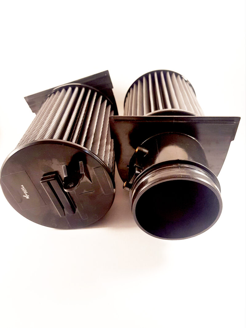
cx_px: 123
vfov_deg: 67.3
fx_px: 246
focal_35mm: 26
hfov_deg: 53.1
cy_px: 164
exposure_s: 1/100
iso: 64
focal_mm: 4.2
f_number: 1.7
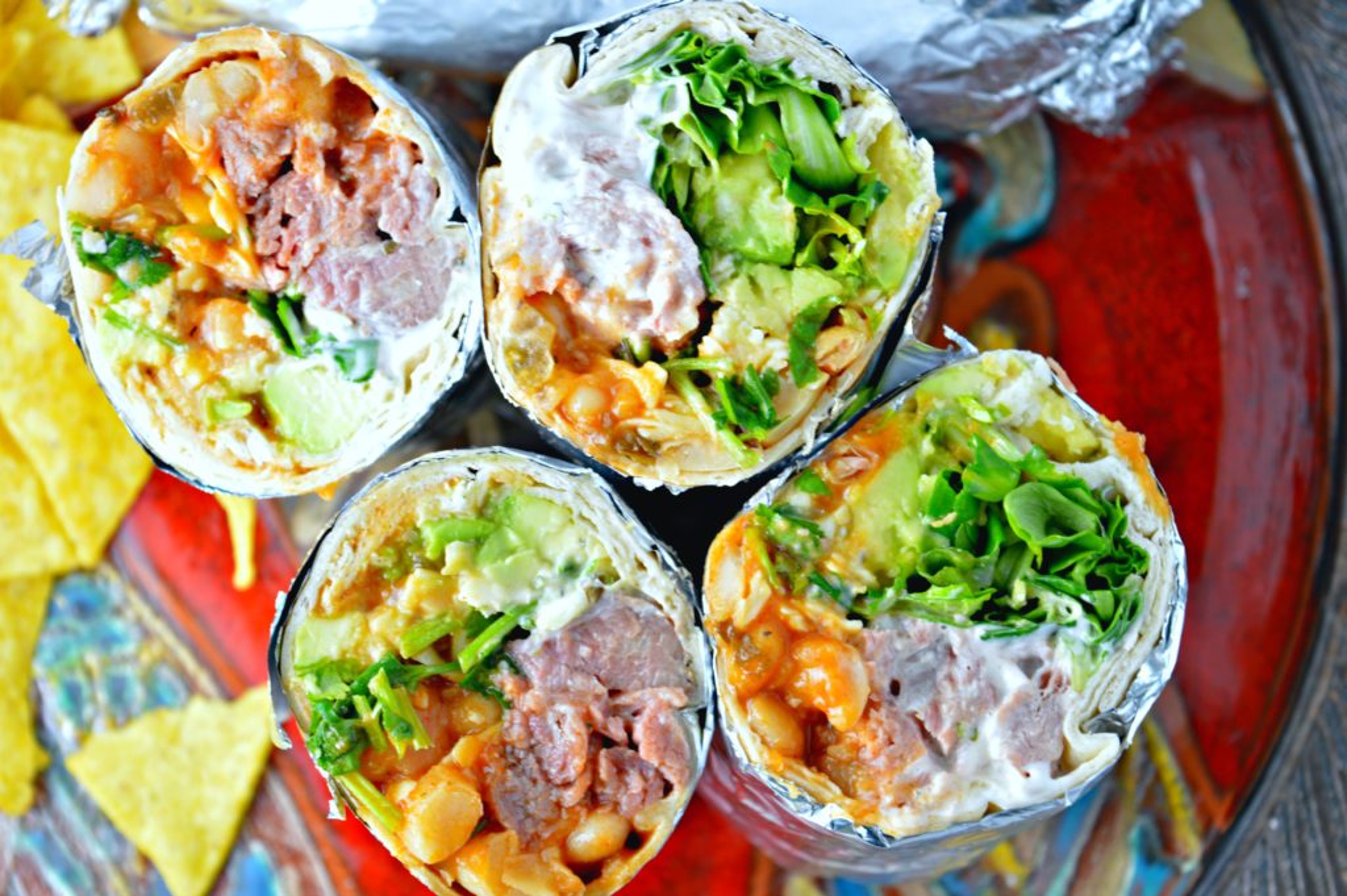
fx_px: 3084
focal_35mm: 82
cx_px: 674
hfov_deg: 24.6
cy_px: 448
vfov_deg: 16.5
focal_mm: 55
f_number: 5.6
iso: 100
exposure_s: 1/20
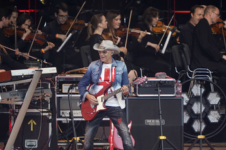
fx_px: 4833
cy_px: 90
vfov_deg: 1.8
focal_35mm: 771
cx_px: 83
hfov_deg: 2.7
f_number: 6.3
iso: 2500
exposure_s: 1/500
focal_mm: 600
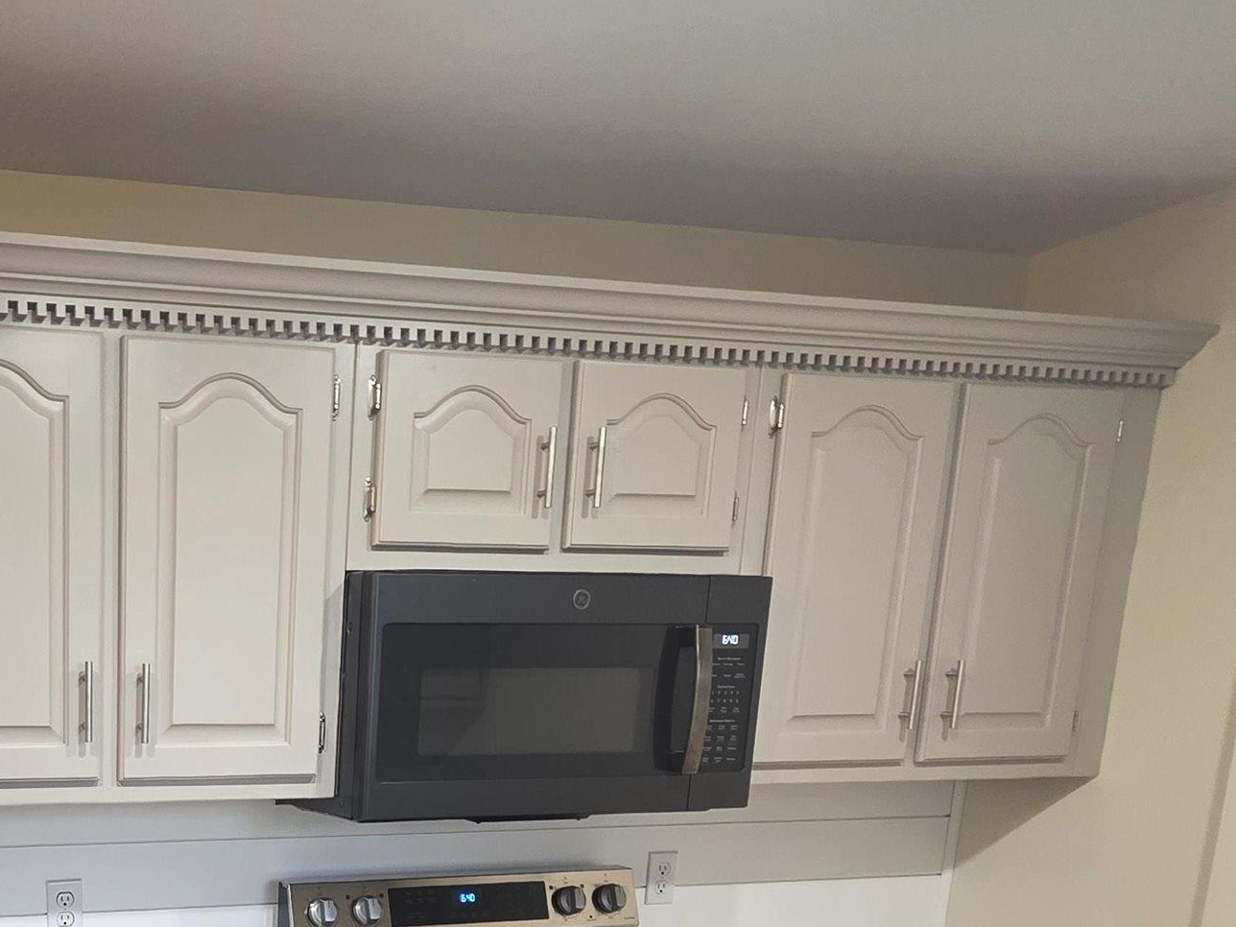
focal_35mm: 31
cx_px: 89
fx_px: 1107
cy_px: 899
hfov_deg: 50.6
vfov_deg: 40.5
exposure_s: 1/60
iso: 250
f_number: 1.9
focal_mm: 2.2
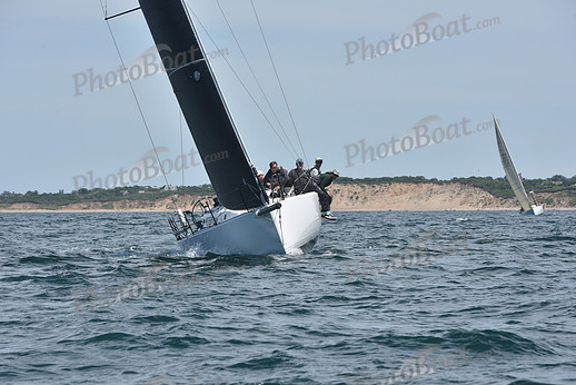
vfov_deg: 6.1
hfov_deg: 9.2
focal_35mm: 224
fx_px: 3586
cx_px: 287
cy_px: 212
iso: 250
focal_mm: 200
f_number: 11
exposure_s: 1/800
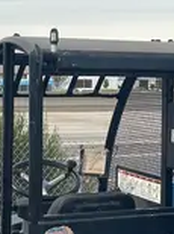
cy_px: 71
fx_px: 833
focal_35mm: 124
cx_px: 191
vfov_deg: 15.9
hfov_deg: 11.7
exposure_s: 1/2632
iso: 50
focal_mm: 5.7
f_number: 1.5
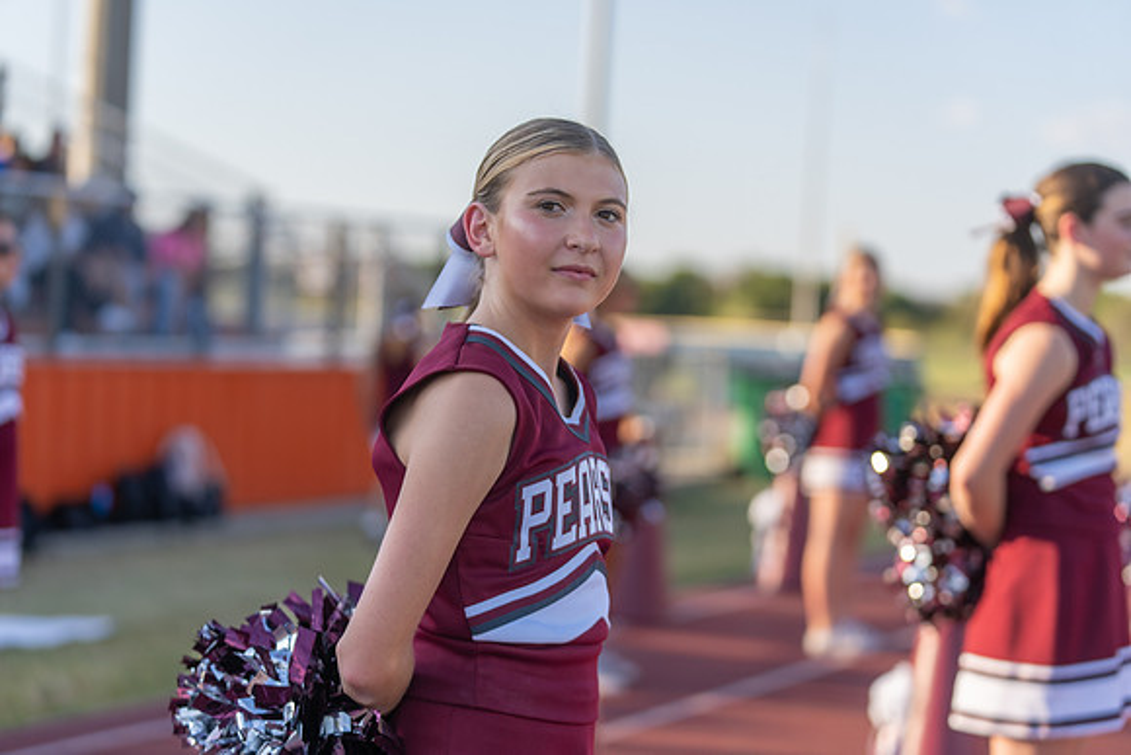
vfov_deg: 15.7
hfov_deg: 23.4
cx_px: 566
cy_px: 378
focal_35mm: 87
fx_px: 2734
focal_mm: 87
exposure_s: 1/1000
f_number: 2.8
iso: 100
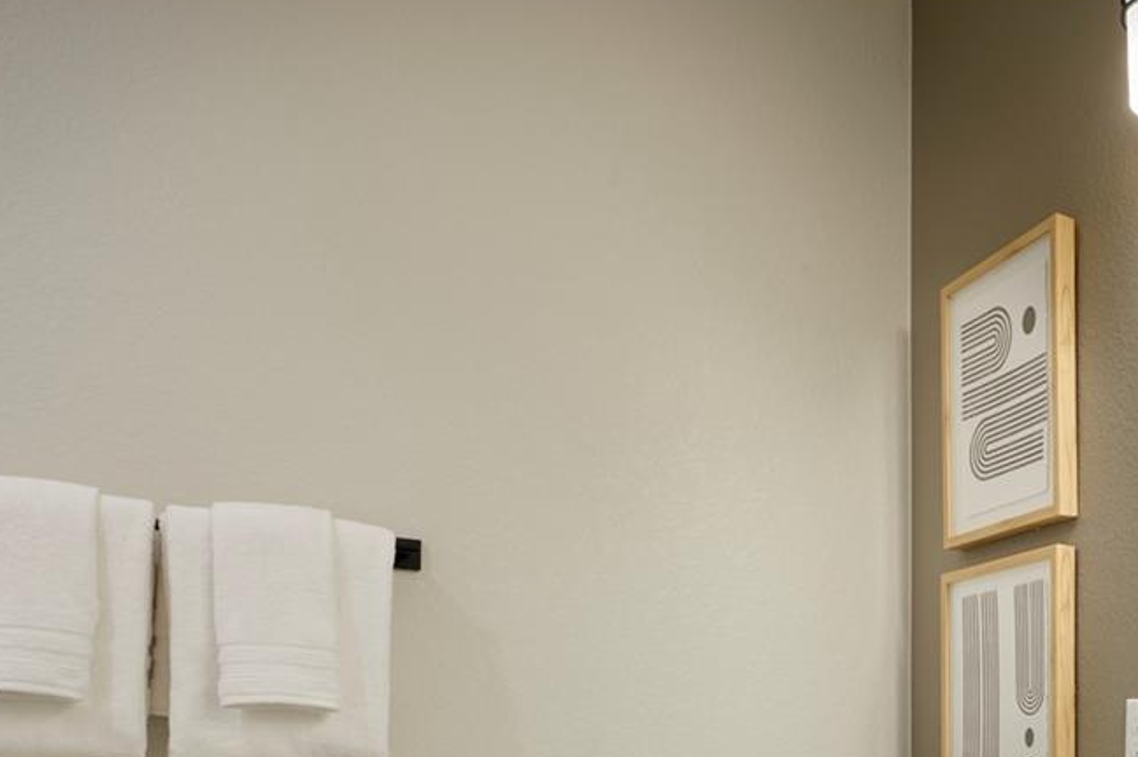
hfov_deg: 45.2
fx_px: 1169
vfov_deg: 30.4
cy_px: 915
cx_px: 1098
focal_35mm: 37
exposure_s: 1/1.3
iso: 200
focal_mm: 15
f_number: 11
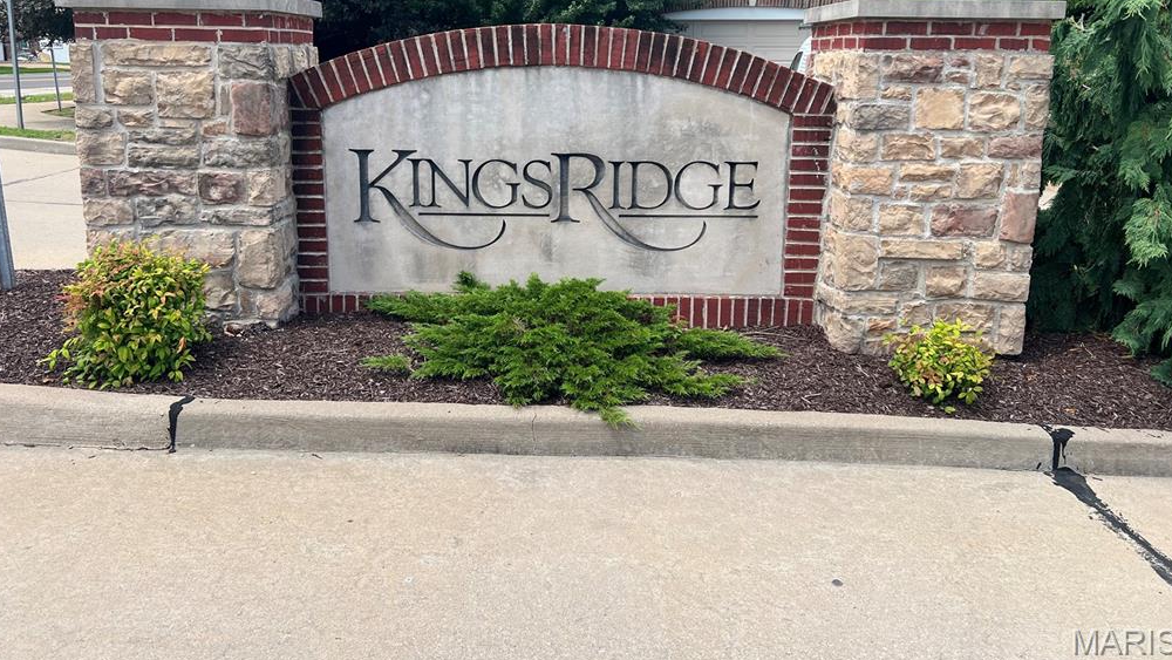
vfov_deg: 39.7
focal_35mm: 29
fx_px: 901
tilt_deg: -11.1
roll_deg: +1.3
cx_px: 588
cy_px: 216
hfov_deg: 66.1
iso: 50
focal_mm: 5.7
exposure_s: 1/2208
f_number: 1.5
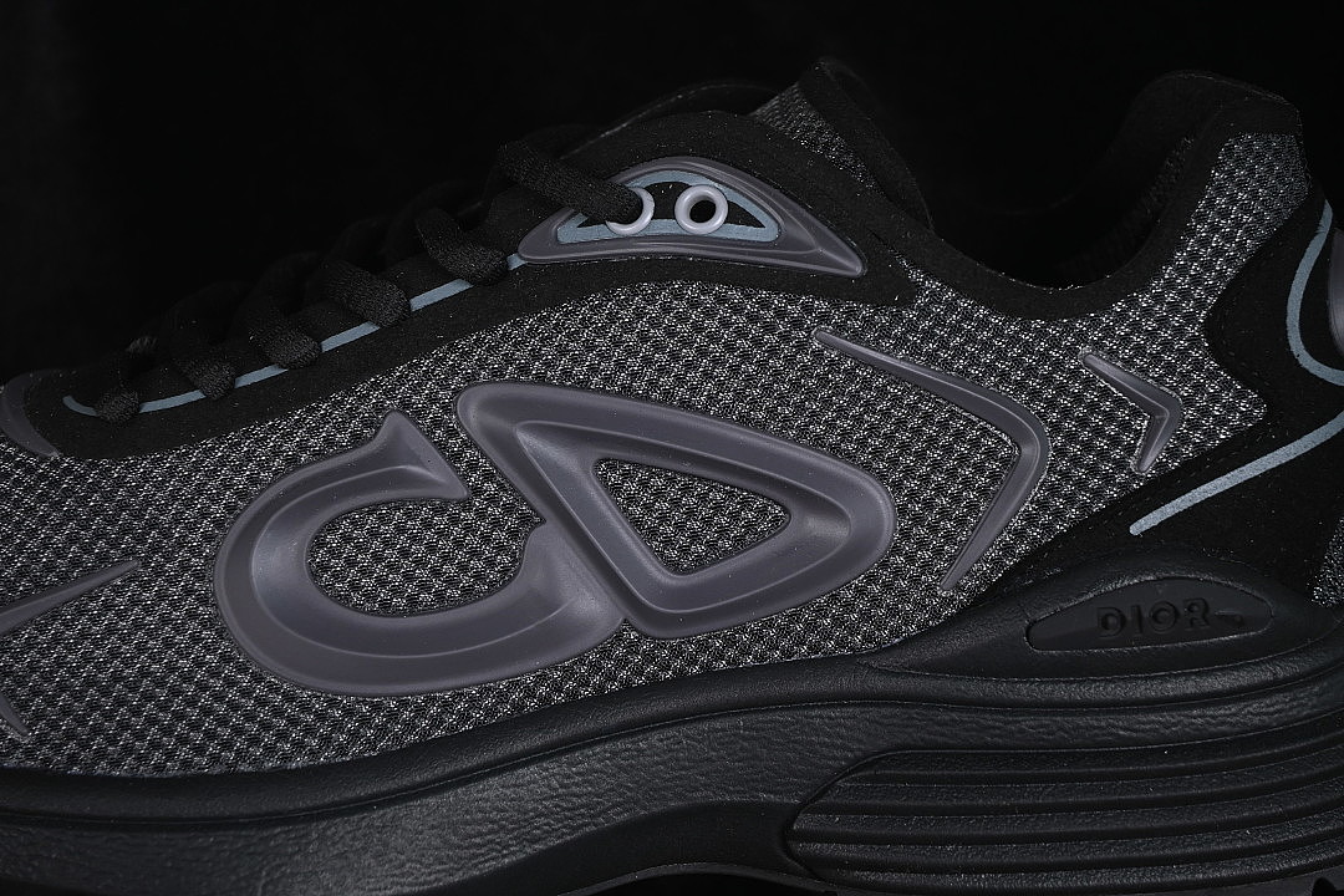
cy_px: 448
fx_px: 2800
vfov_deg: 18.2
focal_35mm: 75
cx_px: 672
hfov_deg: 27.0
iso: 160
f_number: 6.3
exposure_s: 1/60
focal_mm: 50
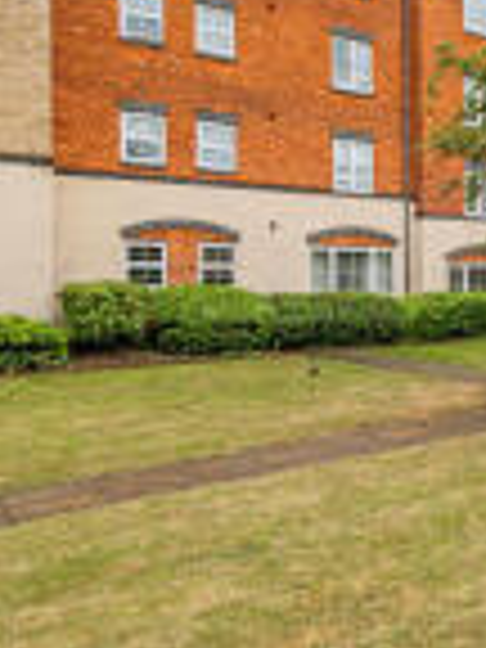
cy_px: 286
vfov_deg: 48.9
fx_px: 711
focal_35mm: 38
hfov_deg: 29.9
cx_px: 634
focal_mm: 12
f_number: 9
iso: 320
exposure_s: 1/400
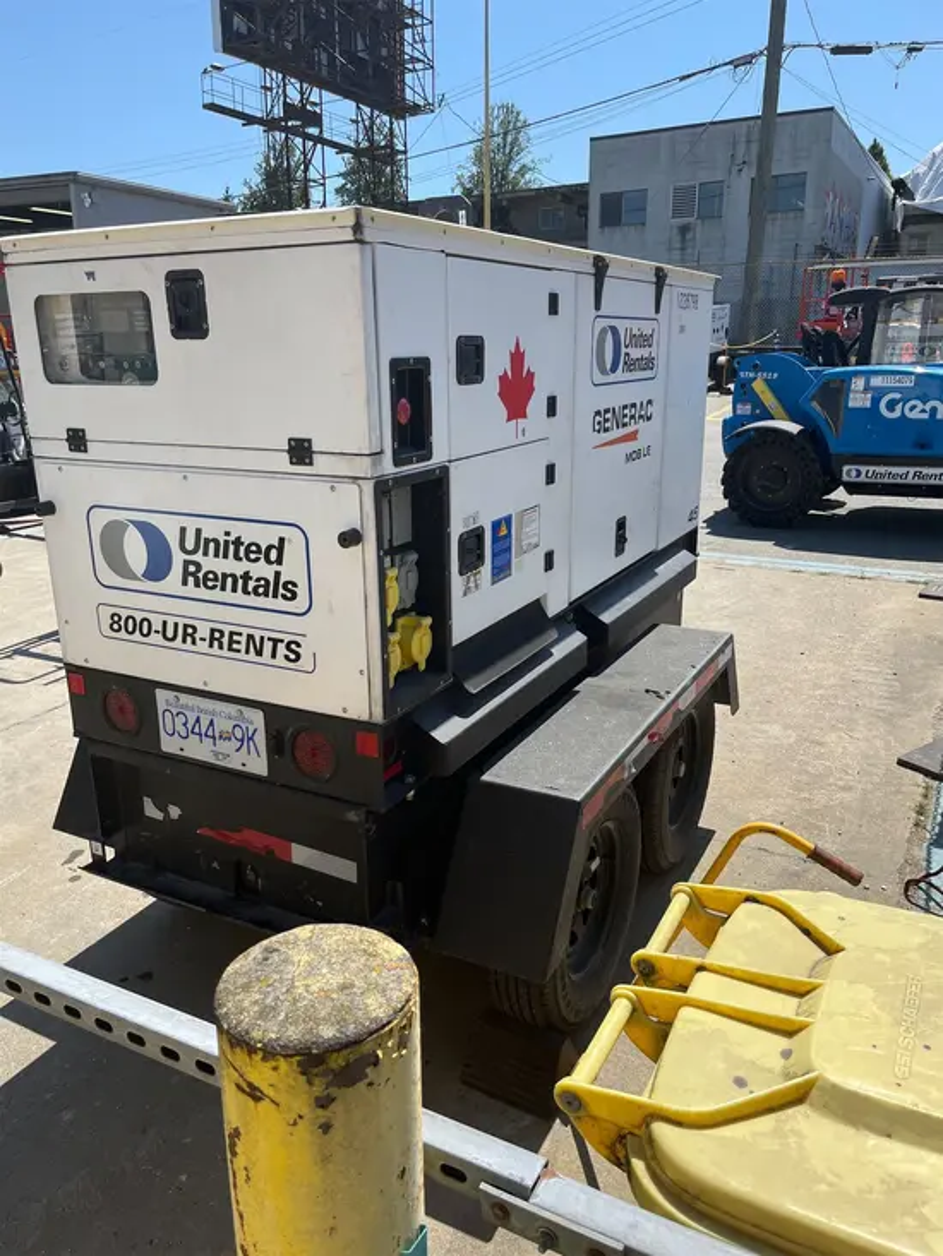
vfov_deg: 67.3
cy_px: 628
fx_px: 944
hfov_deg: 53.1
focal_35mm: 26
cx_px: 472
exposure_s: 1/3049
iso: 50
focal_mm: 5.1
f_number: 1.6
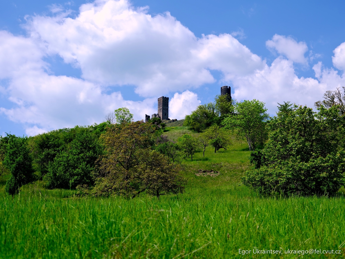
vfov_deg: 26.6
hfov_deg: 34.9
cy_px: 130
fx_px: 548
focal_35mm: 55
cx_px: 172
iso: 125
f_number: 5.6
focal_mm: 70
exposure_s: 1/640
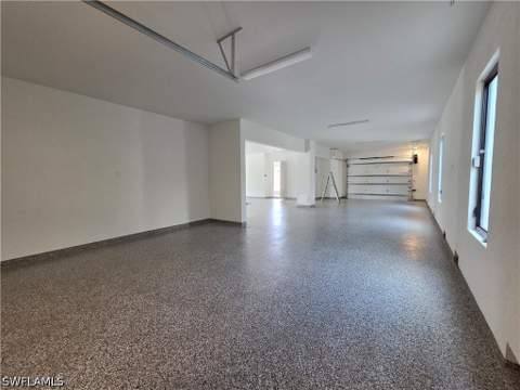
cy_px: 195
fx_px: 195
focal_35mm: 13
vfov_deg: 89.9
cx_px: 260
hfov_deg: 106.2
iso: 250
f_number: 2.2
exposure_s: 1/60
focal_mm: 2.2
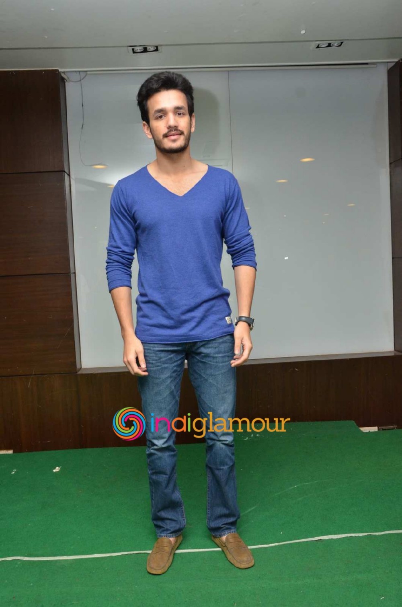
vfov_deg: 57.3
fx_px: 555
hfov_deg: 39.8
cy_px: 304
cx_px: 201
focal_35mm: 33
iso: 1250
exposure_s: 1/125
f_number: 5.6
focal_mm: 22
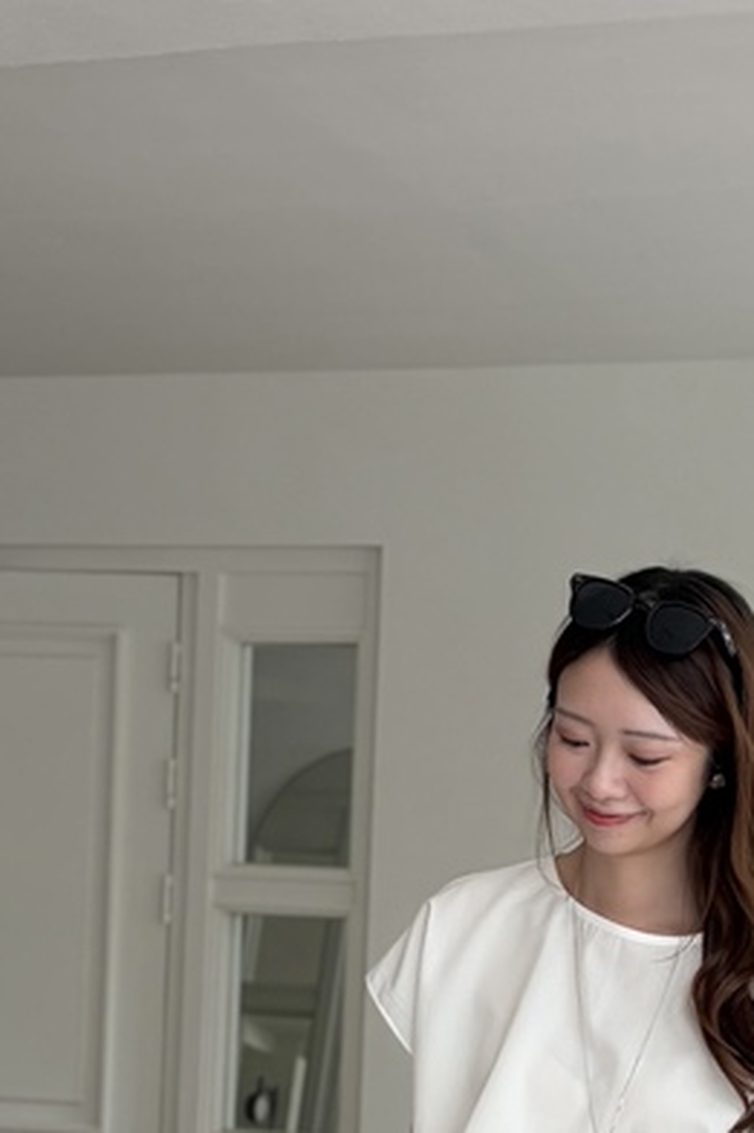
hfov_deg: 19.7
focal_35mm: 69
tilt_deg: -1.3
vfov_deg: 25.8
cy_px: 1399
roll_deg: -2.7
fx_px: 2169
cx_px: 436
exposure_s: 1/121
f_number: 1.6
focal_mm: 5.96
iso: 64
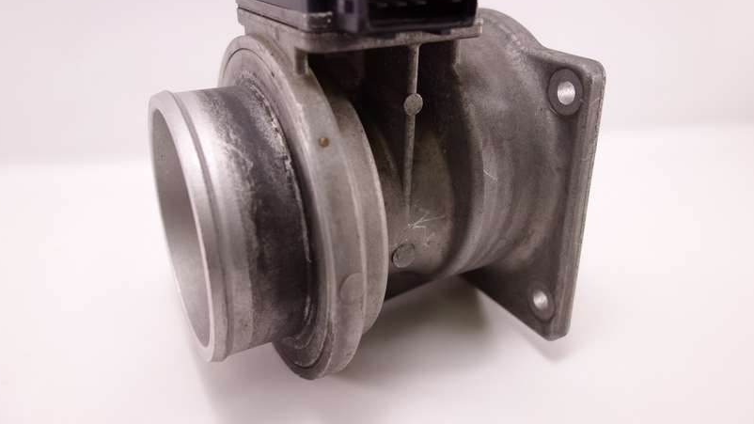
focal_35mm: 30
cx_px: 371
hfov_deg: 64.3
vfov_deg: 38.8
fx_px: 600
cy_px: 170
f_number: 2.2
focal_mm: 10.4
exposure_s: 1/100
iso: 125
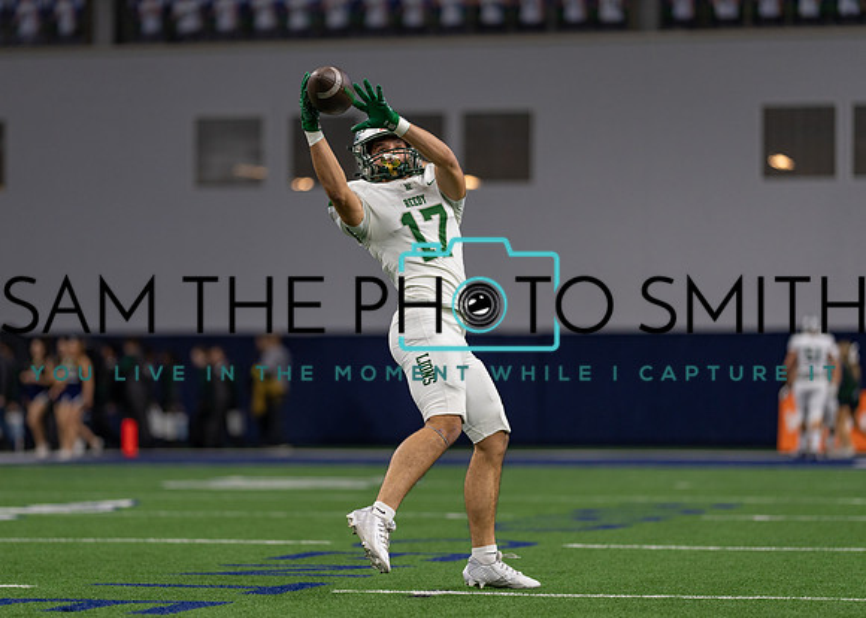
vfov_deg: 9.6
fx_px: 3686
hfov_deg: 13.4
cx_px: 378
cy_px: 313
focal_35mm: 150
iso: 640
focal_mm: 135
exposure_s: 1/1000
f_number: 1.8
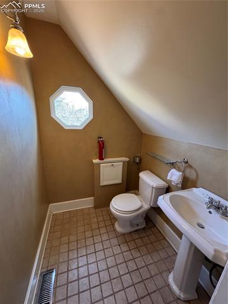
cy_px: 152
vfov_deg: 102.1
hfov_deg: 85.6
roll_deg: -1.3
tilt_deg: -16.8
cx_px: 114
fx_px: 123
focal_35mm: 14
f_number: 2.2
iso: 250
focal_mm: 2.22
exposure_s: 1/60
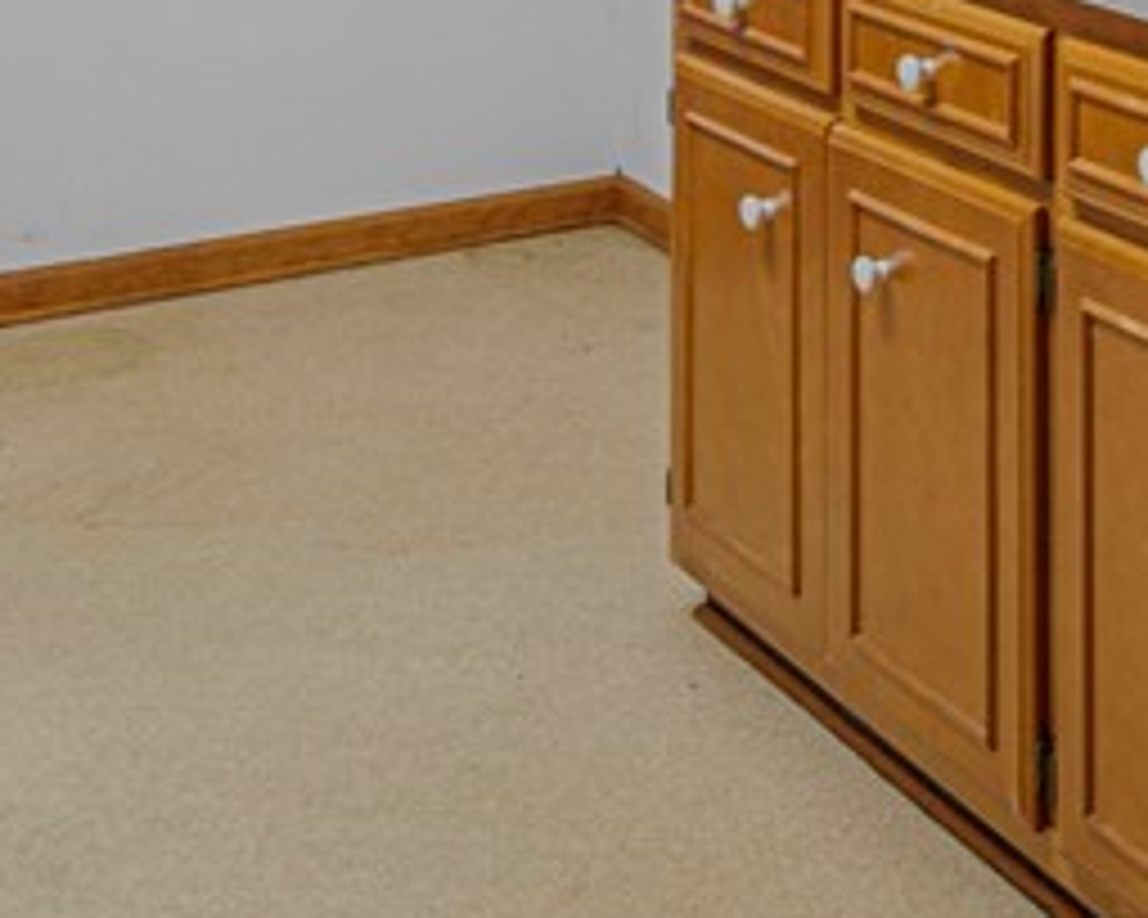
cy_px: -466
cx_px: 1092
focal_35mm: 66
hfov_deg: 27.4
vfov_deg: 20.0
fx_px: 2242
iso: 250
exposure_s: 1/4
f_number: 7.1
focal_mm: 11
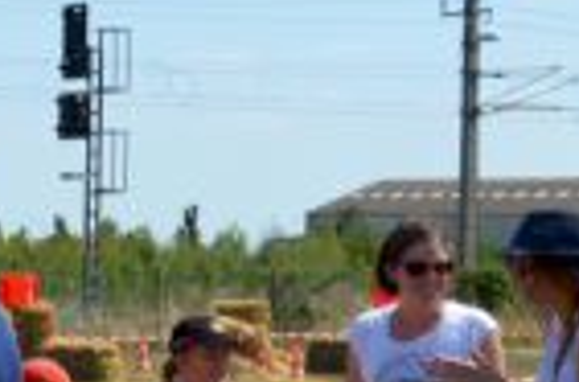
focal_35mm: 152
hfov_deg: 12.1
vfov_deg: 8.9
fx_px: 2437
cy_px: 366
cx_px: -563
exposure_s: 1/250
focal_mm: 22
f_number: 8
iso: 100
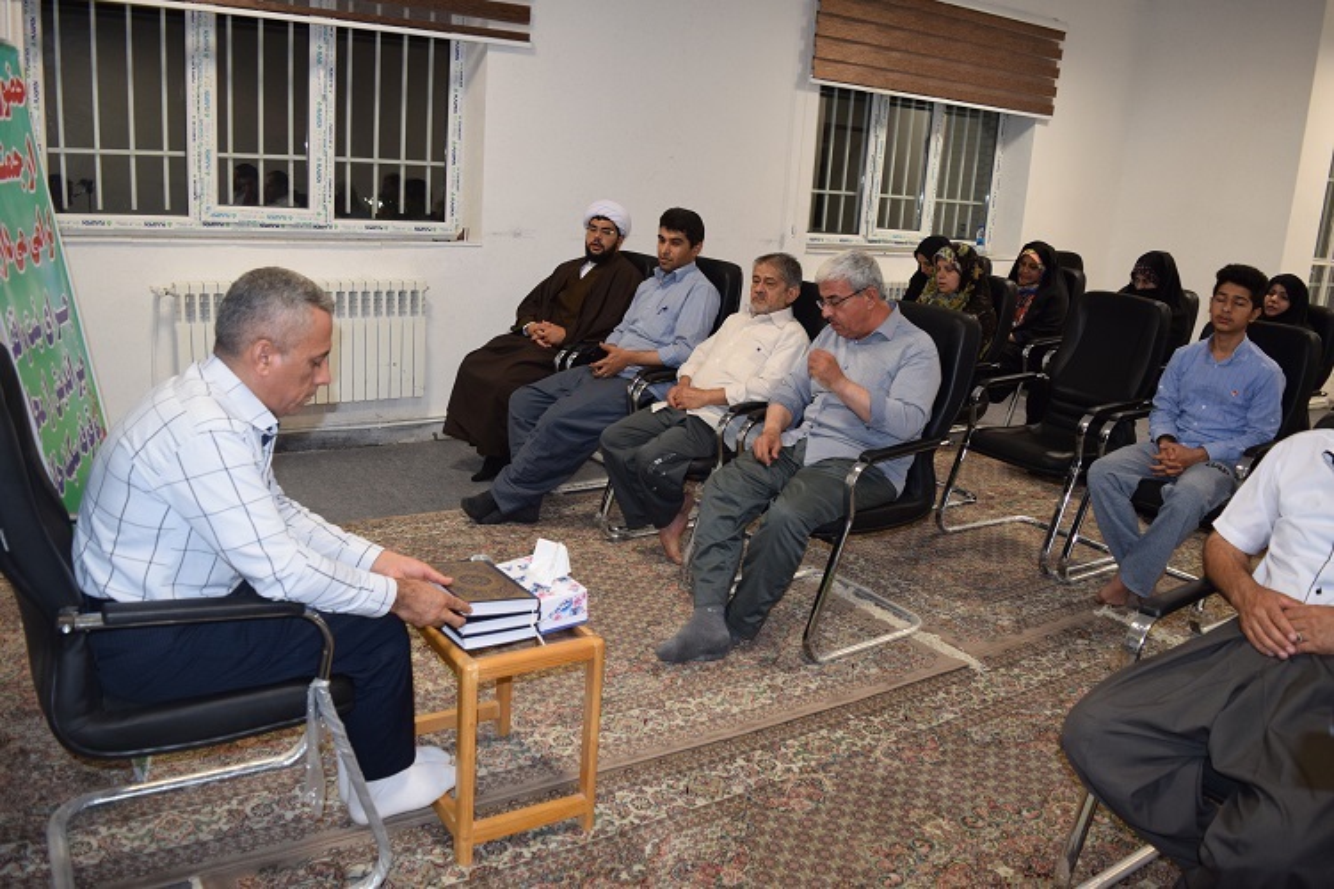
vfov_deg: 47.9
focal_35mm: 27
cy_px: 444
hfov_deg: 67.4
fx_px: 1000
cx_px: 667
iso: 800
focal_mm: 18
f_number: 5
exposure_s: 1/100
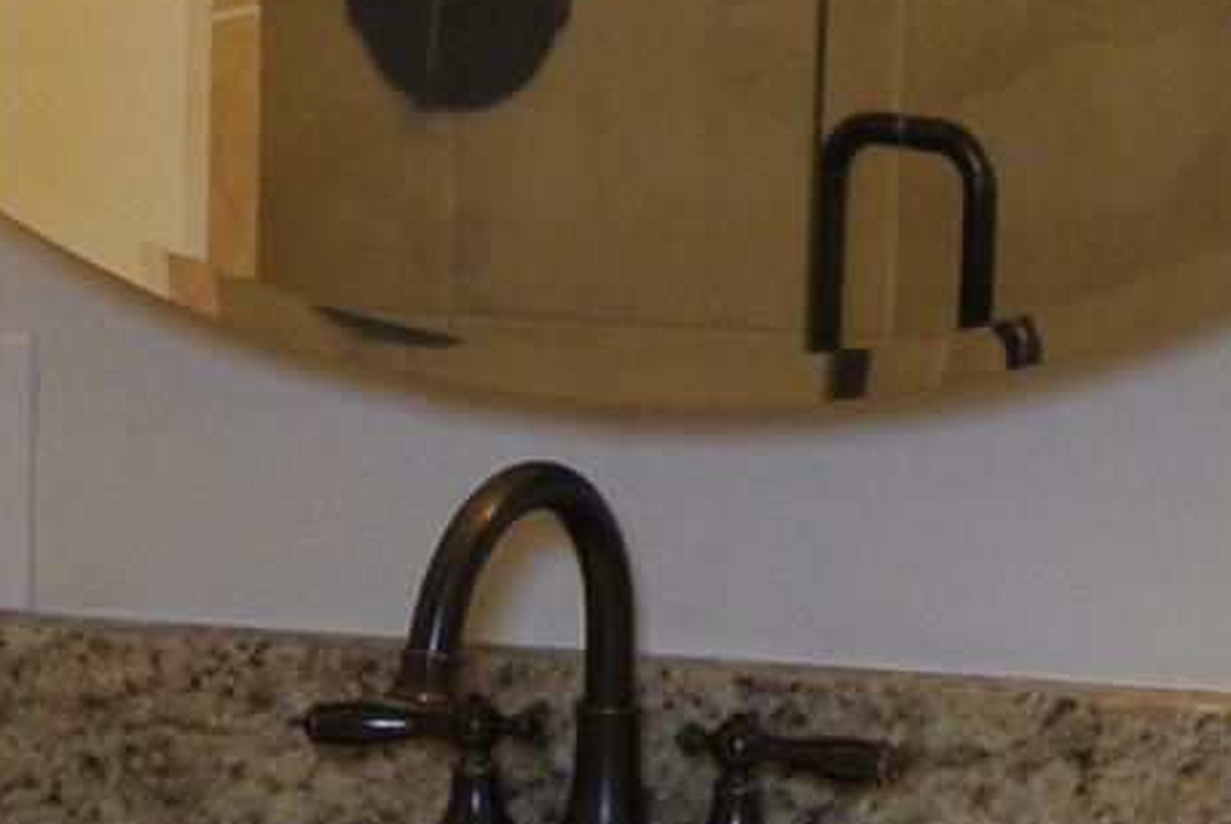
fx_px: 6708
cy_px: -134
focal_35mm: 196
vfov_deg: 7.0
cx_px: 1424
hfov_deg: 10.3
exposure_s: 1/25
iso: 180
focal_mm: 11.4
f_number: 3.5
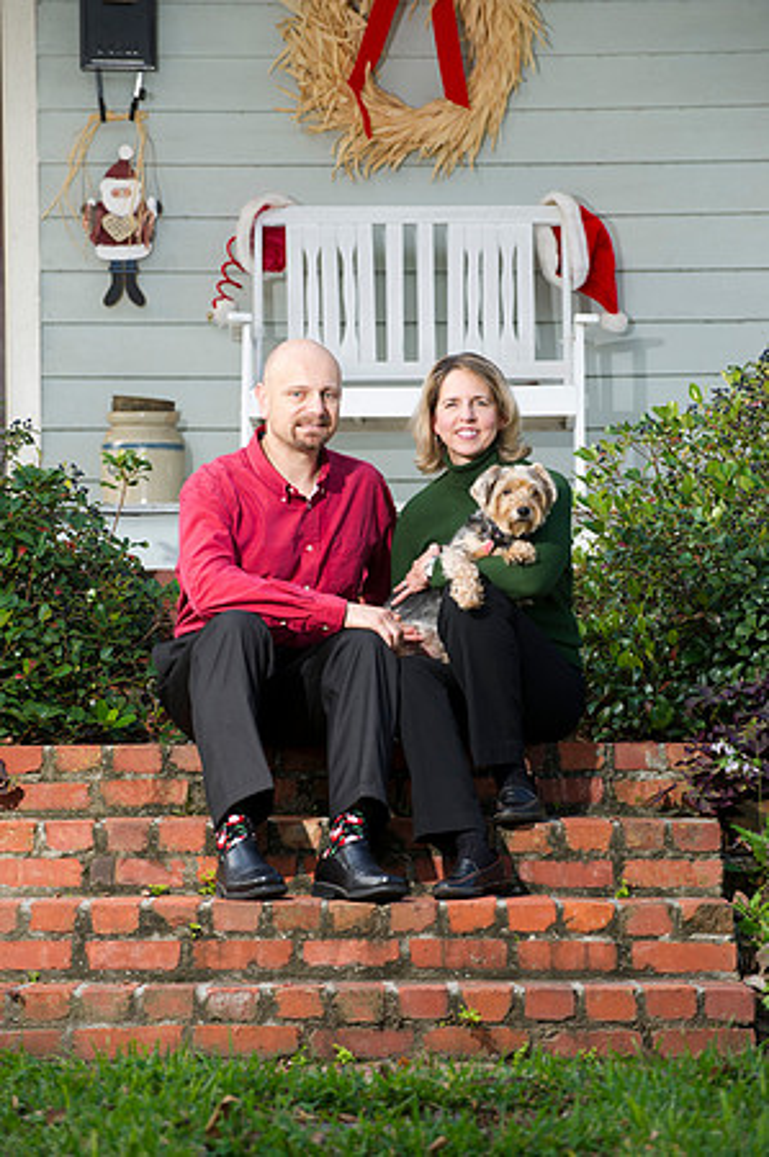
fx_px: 5459
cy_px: 578
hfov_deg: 8.1
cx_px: 384
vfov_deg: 12.1
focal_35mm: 170
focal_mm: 170
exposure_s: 1/125
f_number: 5.6
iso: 125
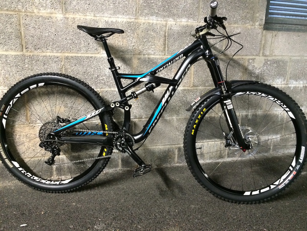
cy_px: 116
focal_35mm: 29
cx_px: 154
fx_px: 257
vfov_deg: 48.2
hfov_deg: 61.7
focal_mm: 4.15
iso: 320
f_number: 2.2
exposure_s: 1/15
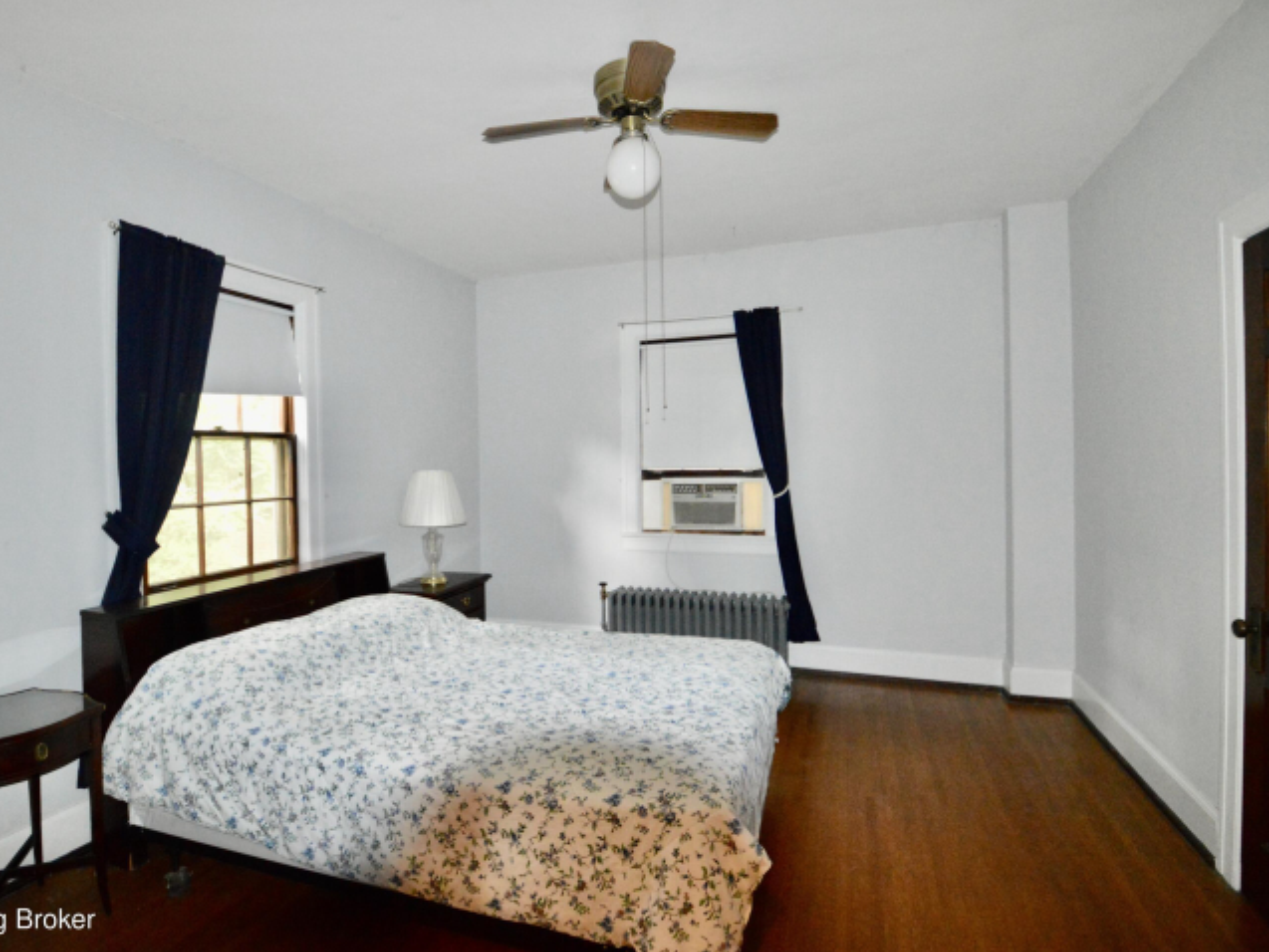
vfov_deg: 74.7
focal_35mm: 17
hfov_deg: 90.8
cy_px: 466
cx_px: 586
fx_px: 623
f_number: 3.5
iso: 3200
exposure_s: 1/60
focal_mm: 10
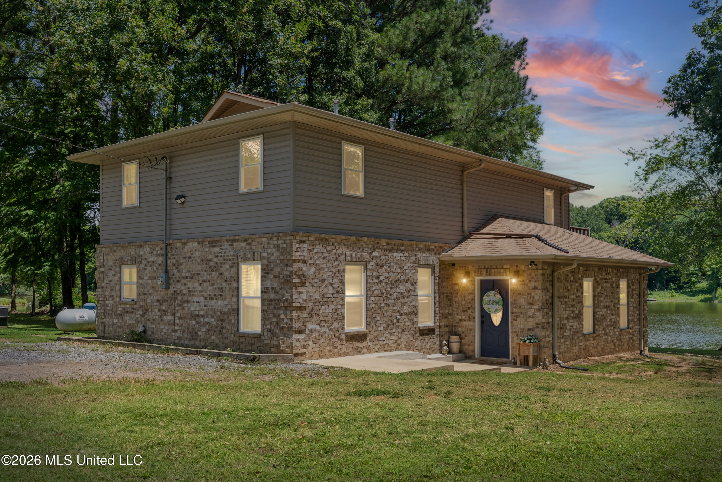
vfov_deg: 38.9
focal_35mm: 34
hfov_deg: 55.8
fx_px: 682
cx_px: 361
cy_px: 241
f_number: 9
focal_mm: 34
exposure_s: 1/400
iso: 800
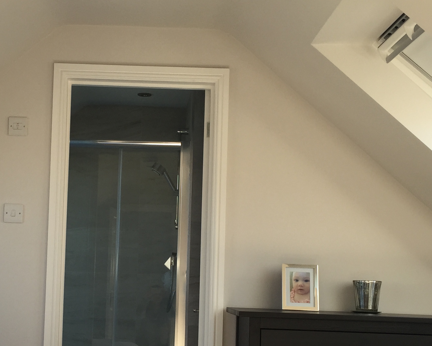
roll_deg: -2.0
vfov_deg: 23.3
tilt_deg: +2.2
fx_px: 831
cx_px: 136
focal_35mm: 65
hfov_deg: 28.9
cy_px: 246
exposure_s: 1/150
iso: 32
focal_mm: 4.15
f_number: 2.2
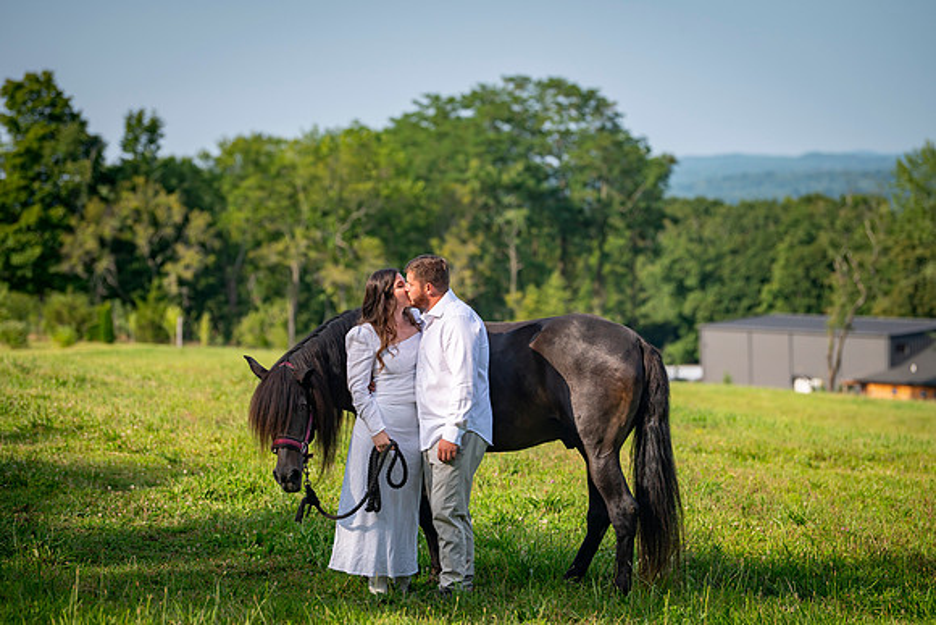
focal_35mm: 130
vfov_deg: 10.6
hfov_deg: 15.8
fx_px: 3371
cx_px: 475
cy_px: 309
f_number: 3.5
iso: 200
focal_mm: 125
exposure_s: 1/3200
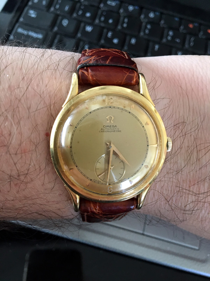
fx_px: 235
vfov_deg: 61.7
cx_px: 105
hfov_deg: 48.2
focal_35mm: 29
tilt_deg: -65.8
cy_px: 140
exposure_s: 1/25
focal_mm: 4.15
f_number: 2.2
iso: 200
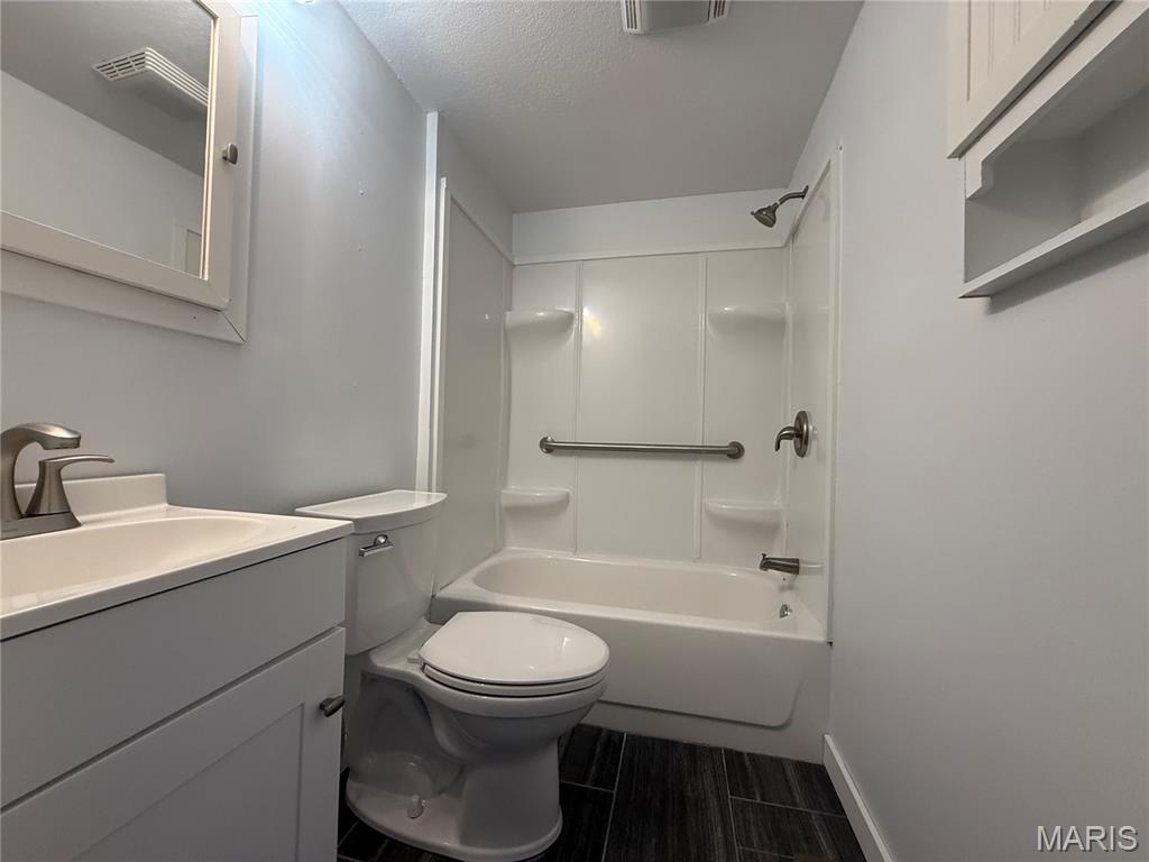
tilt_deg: +0.2
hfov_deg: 102.1
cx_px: 574
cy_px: 431
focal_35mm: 14
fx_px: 465
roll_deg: -0.7
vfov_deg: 85.7
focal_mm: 2.22
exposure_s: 1/120
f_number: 2.2
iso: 200
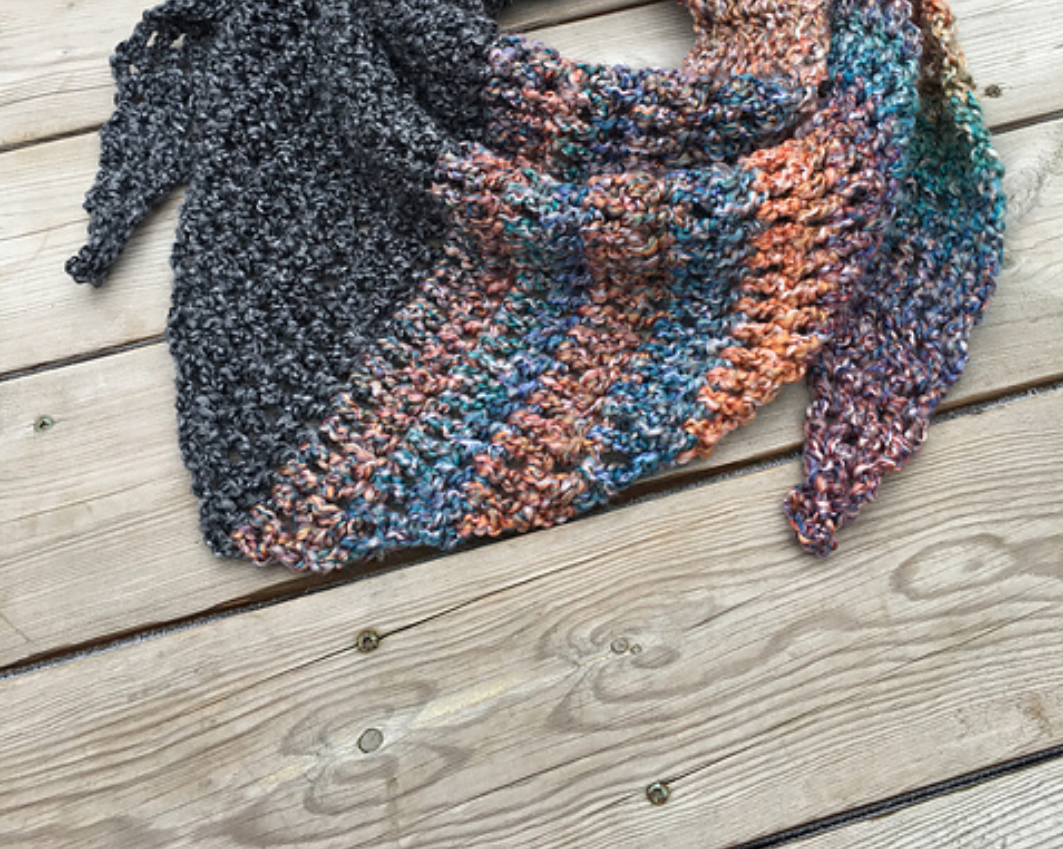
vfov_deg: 37.9
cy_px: 192
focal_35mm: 38
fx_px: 1195
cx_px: 530
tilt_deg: -56.1
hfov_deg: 48.0
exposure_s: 1/159
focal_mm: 4.15
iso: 25
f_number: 2.2
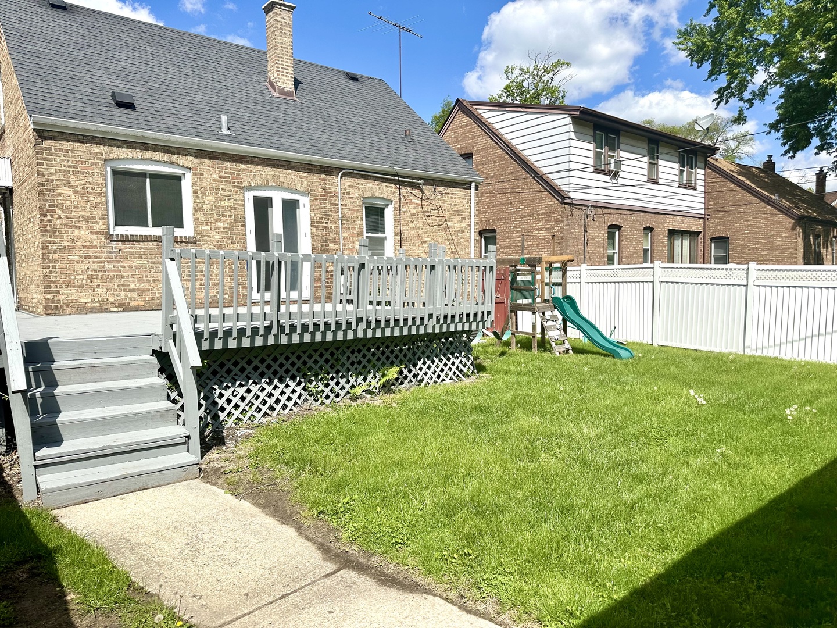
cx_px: 418
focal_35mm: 24
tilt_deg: -3.1
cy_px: 314
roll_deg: +0.6
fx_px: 580
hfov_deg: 71.6
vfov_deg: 56.8
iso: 80
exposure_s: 1/6211
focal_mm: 6.86
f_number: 1.78
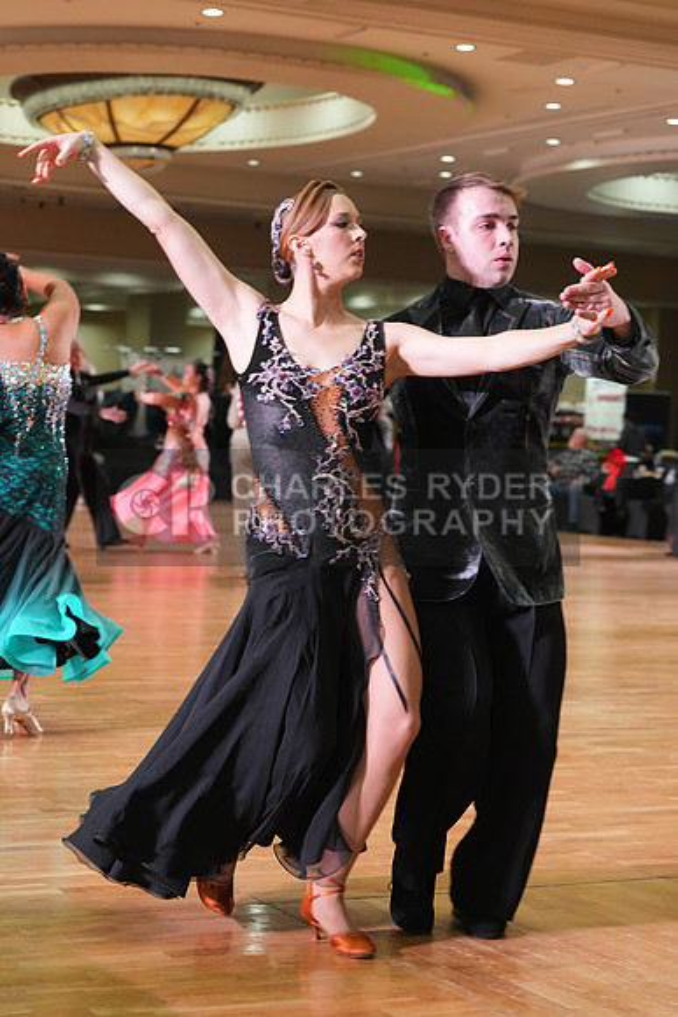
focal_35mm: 76
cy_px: 508
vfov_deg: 26.6
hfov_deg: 18.0
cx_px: 339
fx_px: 2146
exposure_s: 1/200
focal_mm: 76
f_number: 5
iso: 3200
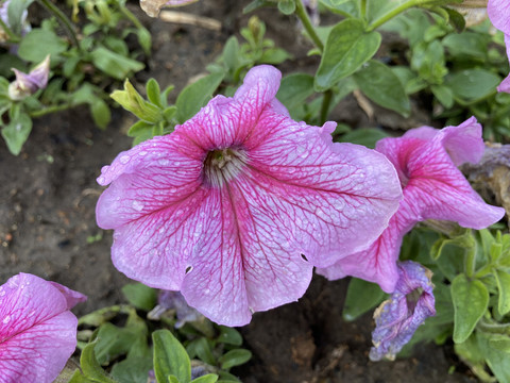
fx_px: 383
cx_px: 255
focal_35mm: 26
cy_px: 192
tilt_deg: -48.1
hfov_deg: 67.3
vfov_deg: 53.1
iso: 32
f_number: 1.8
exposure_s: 1/249
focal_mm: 4.25
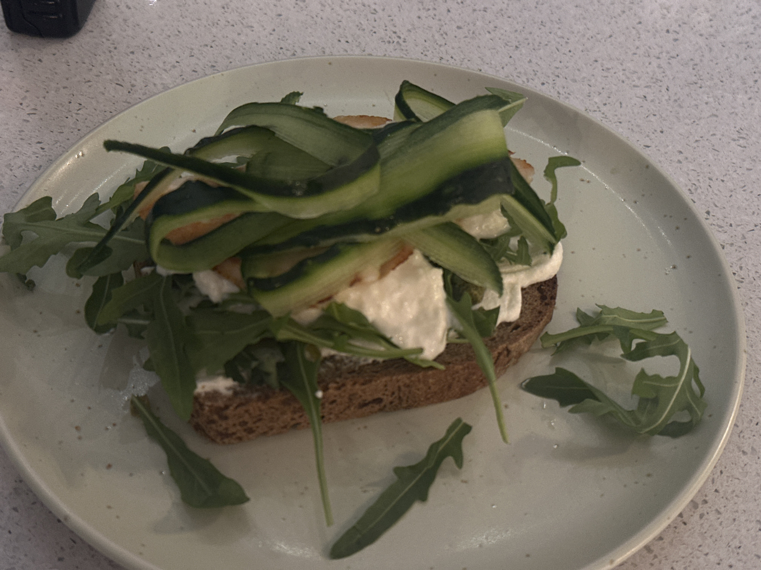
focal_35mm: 48
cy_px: 285
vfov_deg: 30.3
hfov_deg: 39.7
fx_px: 1055
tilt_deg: -47.4
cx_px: 380
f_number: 1.78
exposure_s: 1/50
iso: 160
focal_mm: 6.86
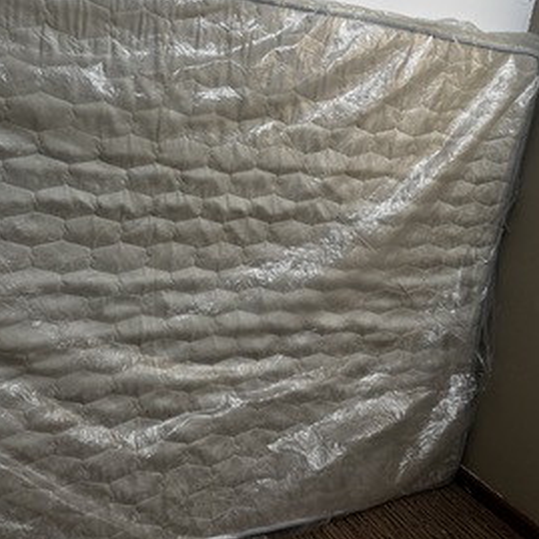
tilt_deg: -16.4
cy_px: 243
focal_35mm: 36
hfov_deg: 45.4
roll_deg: -7.2
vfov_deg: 46.0
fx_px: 634
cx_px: 183
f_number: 1.78
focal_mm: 6.76
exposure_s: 1/50
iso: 200
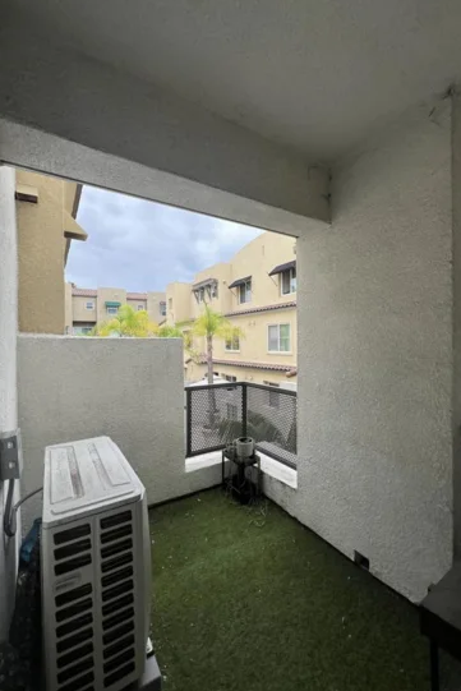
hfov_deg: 81.2
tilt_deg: +0.8
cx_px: 232
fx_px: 269
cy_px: 346
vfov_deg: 104.2
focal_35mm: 14
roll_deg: +1.7
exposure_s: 1/497
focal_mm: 1.57
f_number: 1.8
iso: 32
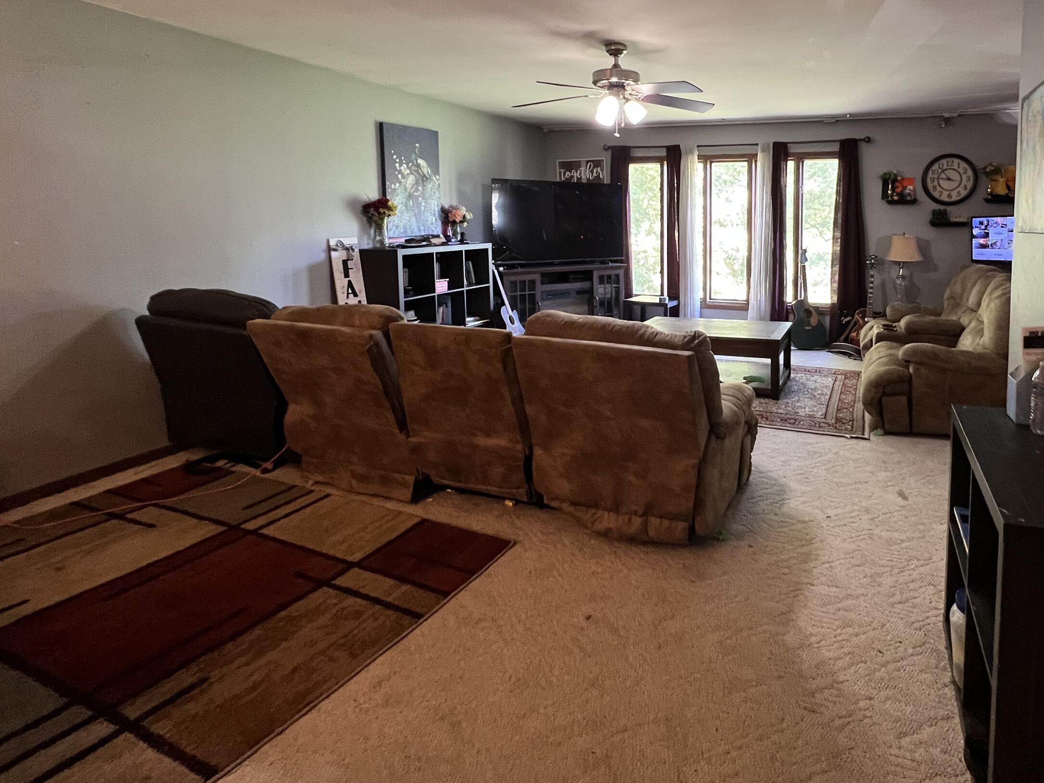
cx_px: 699
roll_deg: +0.0
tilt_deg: -5.5
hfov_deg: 84.6
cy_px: 259
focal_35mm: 18
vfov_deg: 69.5
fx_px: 543
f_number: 1.8
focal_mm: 1.57
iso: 400
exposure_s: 1/60
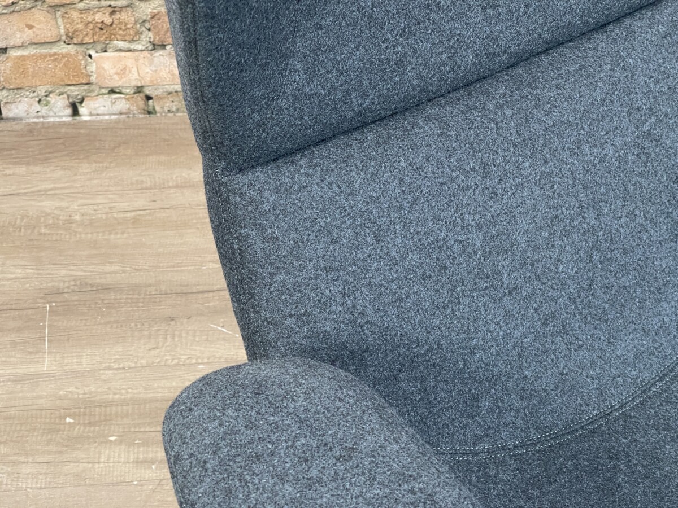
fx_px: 1254
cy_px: 254
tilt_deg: -43.2
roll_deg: +0.4
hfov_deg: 30.3
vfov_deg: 22.9
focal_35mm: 64
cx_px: 339
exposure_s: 1/50
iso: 400
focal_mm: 7.5
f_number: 2.2
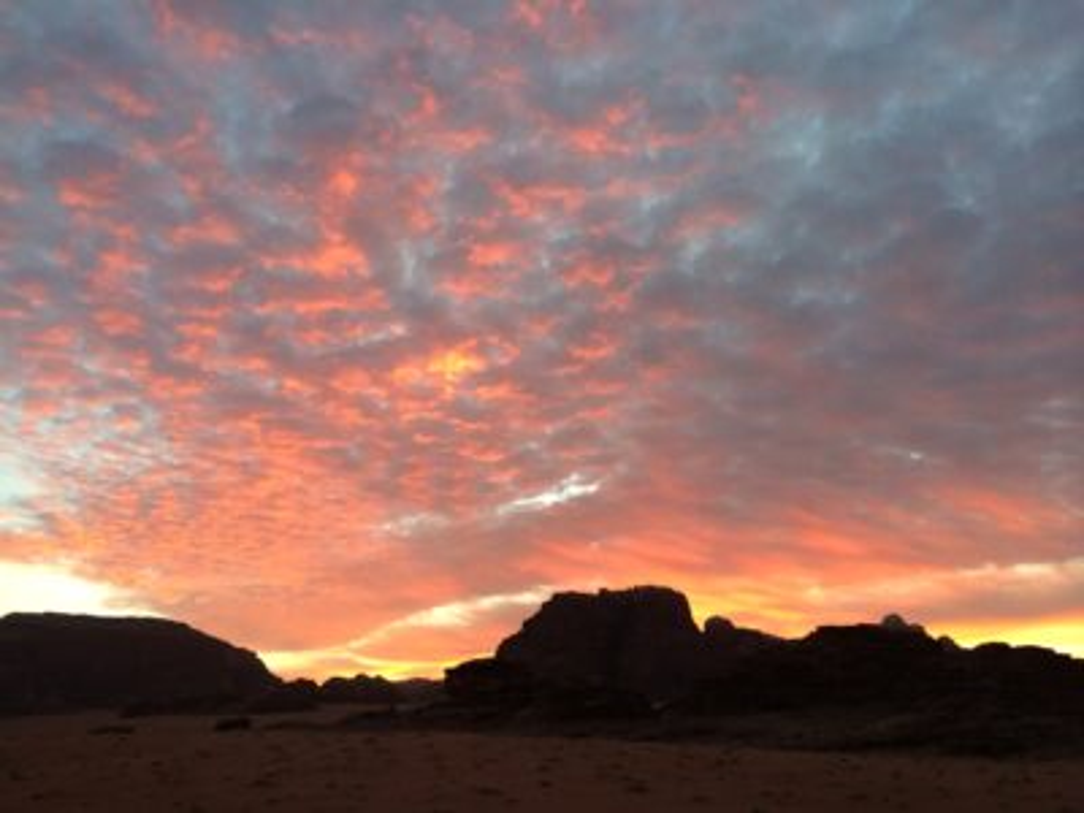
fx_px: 939
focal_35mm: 30
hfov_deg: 60.0
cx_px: 542
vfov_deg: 46.8
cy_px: 406
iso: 50
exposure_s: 1/30
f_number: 2.2
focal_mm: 4.12
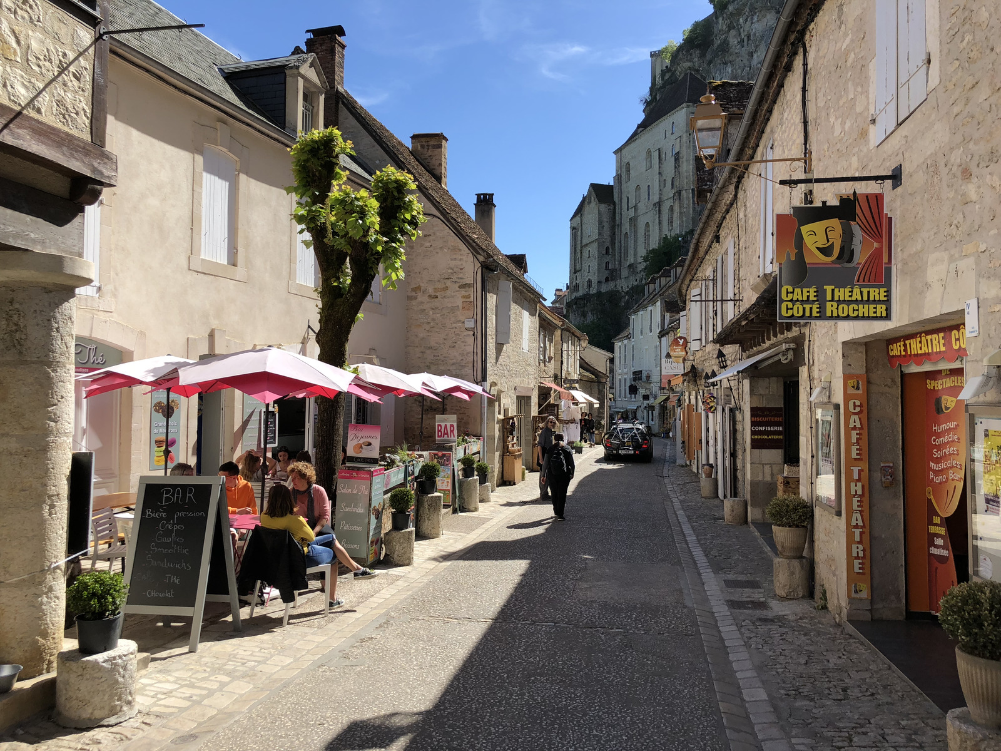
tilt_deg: +2.8
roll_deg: +0.2
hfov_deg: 63.4
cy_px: 376
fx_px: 810
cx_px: 500
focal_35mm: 28
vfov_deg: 49.7
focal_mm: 4
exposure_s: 1/1333
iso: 20
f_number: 1.8
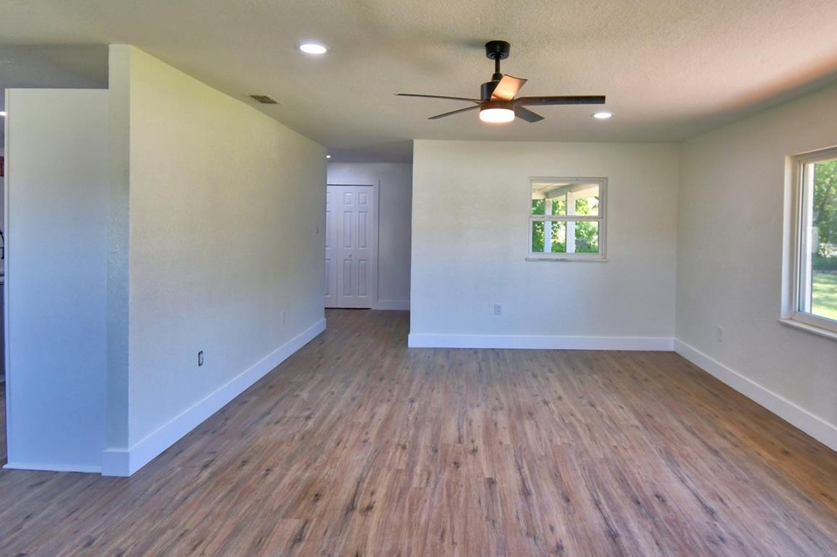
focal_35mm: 21
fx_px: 488
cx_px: 466
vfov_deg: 59.1
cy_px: 230
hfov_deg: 80.9
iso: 320
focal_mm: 10
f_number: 4.5
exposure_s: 1/125
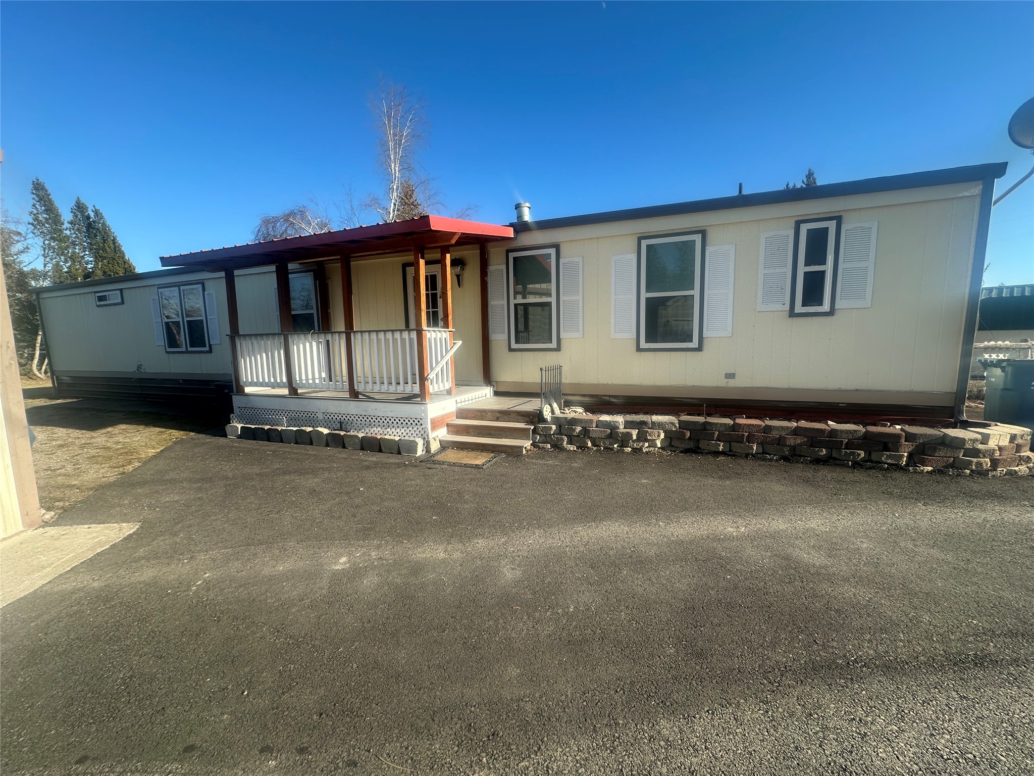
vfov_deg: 85.7
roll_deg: +0.7
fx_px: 418
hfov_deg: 102.1
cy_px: 388
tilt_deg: -6.8
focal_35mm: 14
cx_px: 517
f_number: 2.2
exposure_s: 1/947
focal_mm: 2.22
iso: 40
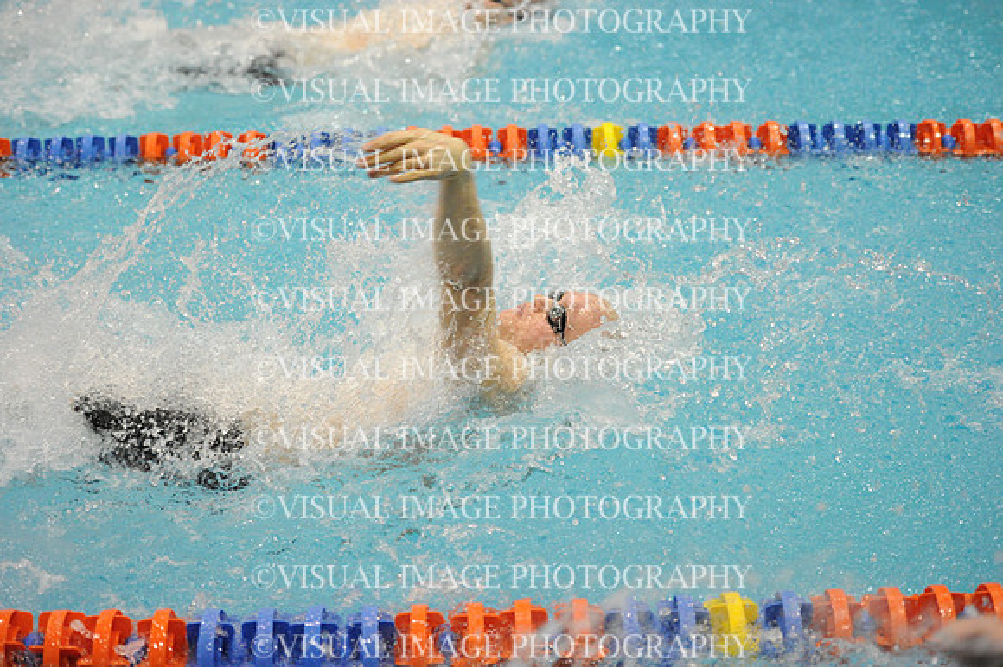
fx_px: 1949
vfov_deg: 19.4
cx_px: 502
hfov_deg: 28.9
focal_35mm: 70
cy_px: 334
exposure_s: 1/640
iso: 8000
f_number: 2.8
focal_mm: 70
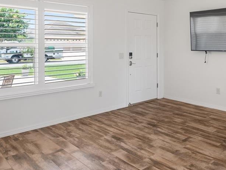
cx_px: 147
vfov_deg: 39.8
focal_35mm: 35
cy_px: 46
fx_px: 228
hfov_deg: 51.8
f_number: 8
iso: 320
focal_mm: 14
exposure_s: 1/2.5
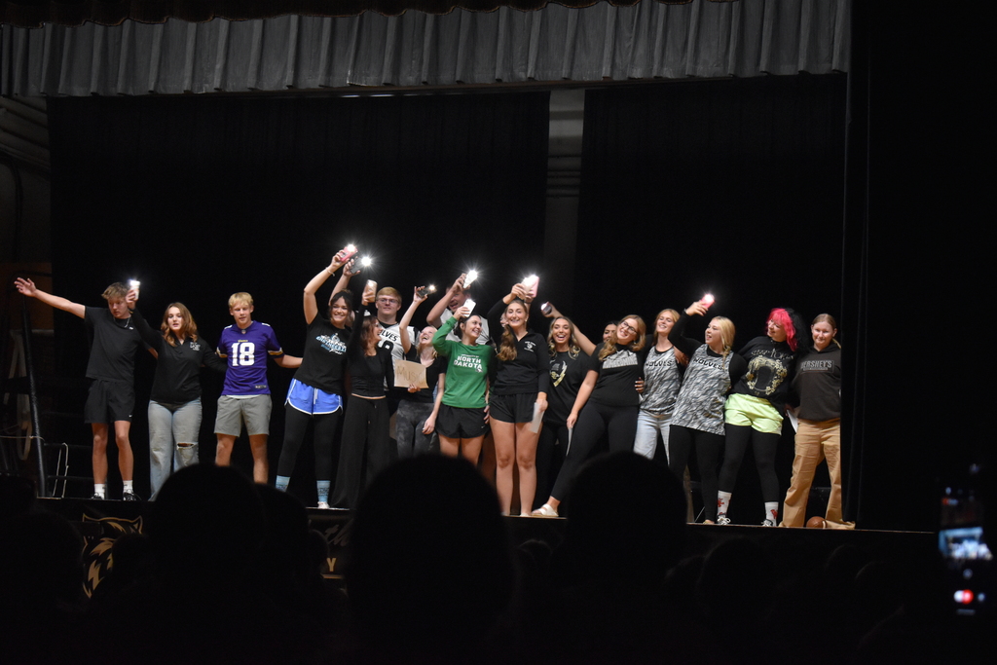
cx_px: 498
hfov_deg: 27.0
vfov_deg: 18.2
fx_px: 2077
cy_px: 332
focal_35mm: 75
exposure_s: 1/60
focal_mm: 50
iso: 3200
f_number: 5.6
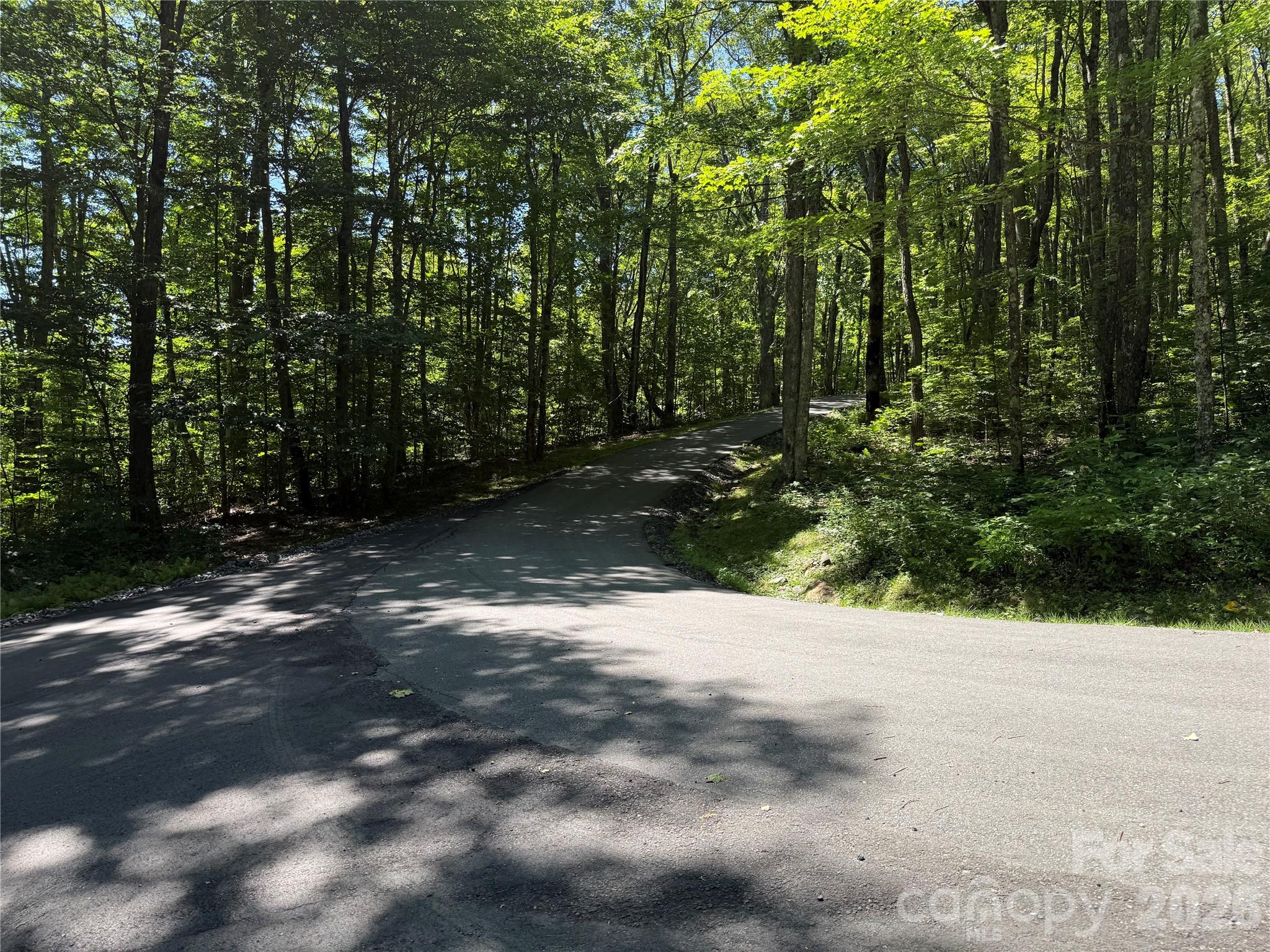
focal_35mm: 24
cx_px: 635
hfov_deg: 71.6
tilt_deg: +2.3
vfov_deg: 56.8
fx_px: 881
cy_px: 476
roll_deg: -0.8
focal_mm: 6.76
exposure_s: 1/677
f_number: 1.78
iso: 80
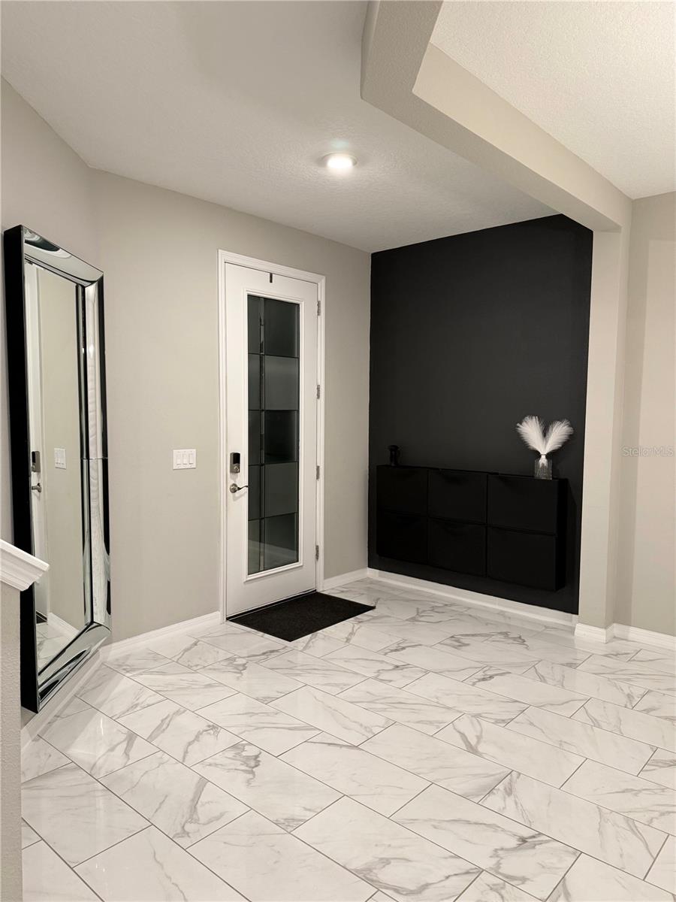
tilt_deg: -4.3
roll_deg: -0.6
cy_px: 451
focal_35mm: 24
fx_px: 625
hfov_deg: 56.8
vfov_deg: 71.6
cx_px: 338
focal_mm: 6.76
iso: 160
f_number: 1.78
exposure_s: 1/60
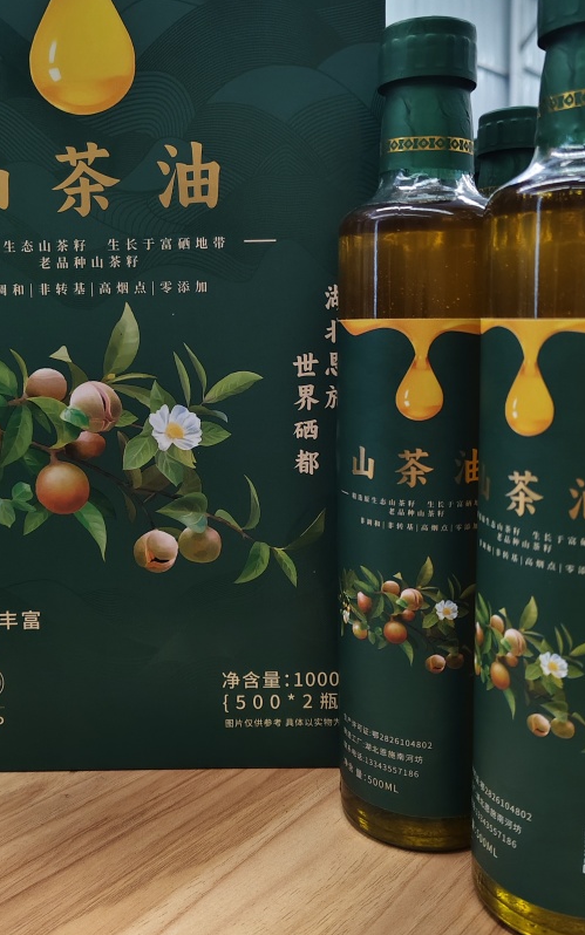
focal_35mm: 34
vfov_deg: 56.7
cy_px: 445
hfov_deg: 37.2
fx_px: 867
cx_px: 253
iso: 2136
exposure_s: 1/33.3
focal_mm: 5.56
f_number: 1.88
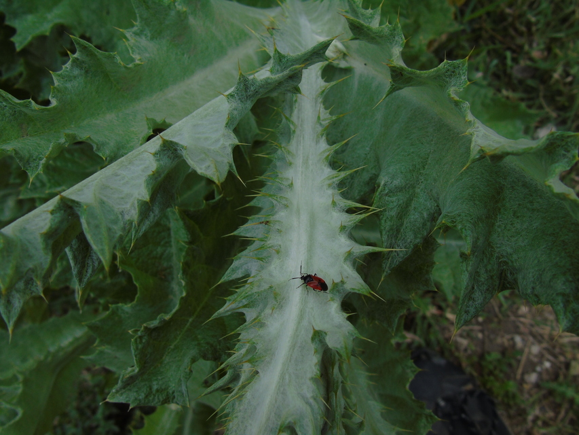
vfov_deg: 48.2
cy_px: 218
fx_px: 485
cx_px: 290
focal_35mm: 29
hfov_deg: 61.7
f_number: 3.6
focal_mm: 5.2
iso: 80
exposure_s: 1/400
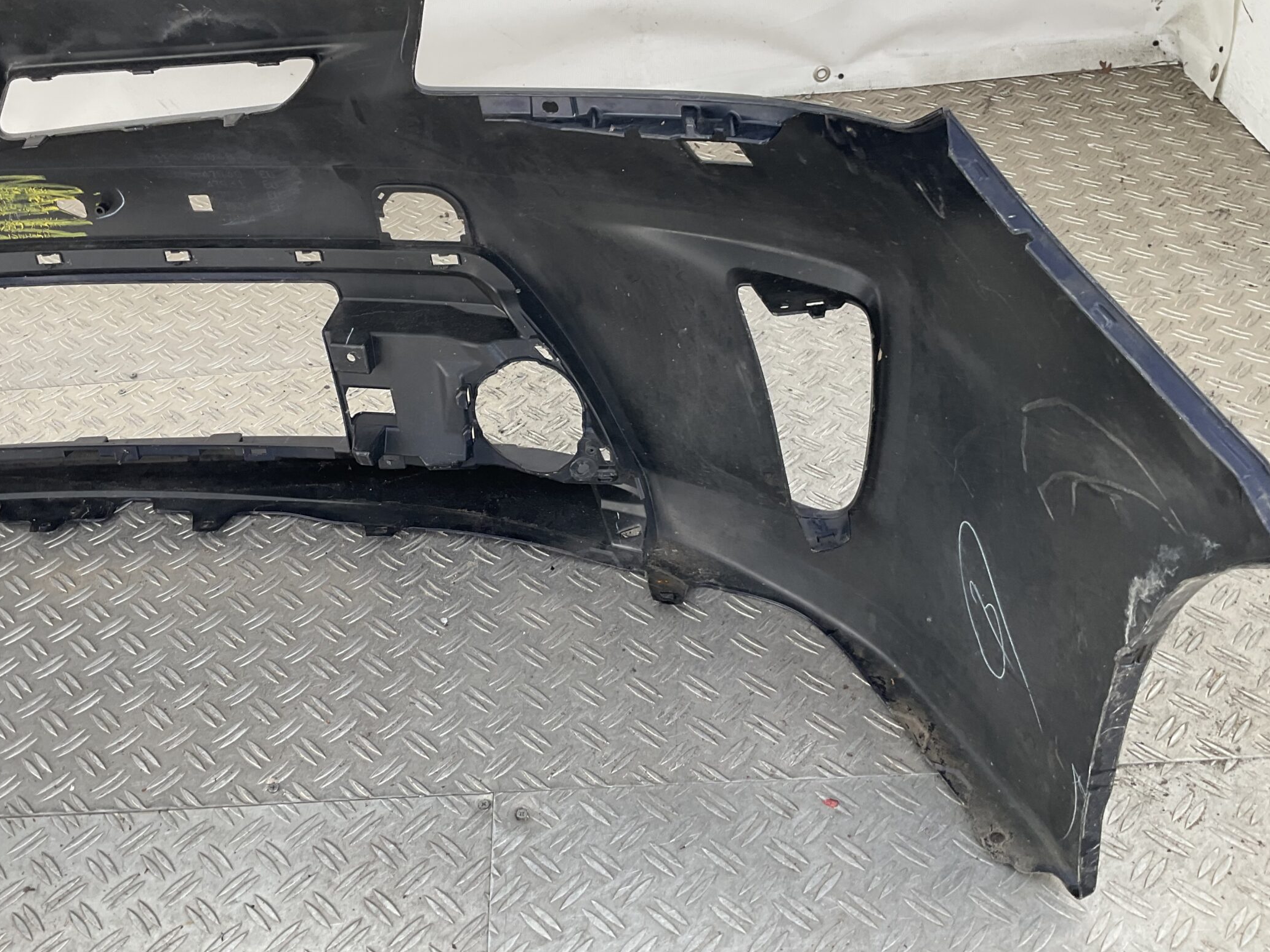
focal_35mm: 36
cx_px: 487
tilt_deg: -35.1
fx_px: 1321
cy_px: 402
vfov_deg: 39.6
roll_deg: +7.7
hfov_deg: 50.9
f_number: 1.8
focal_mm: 3
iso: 16
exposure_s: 1/103
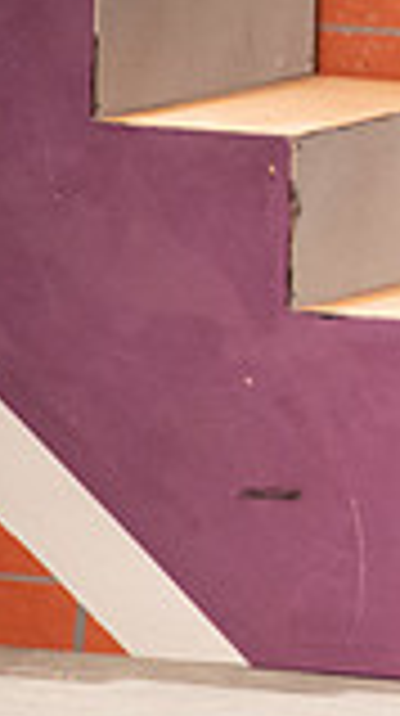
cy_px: 36
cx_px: 1137
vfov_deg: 1.5
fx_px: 26800
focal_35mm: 1416
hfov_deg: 0.9
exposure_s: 1/160
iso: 7200
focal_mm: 370
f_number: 6.3
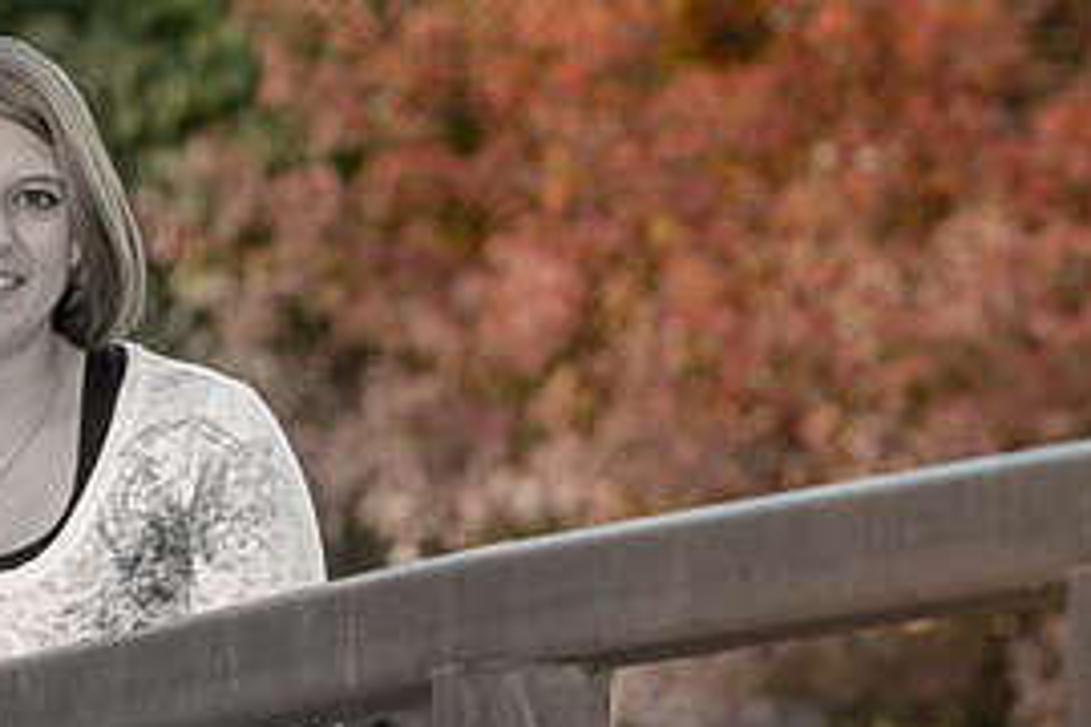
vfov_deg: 3.2
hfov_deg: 4.8
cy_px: 426
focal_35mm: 429
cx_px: 408
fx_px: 13000
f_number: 6.3
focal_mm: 200
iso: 320
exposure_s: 1/60
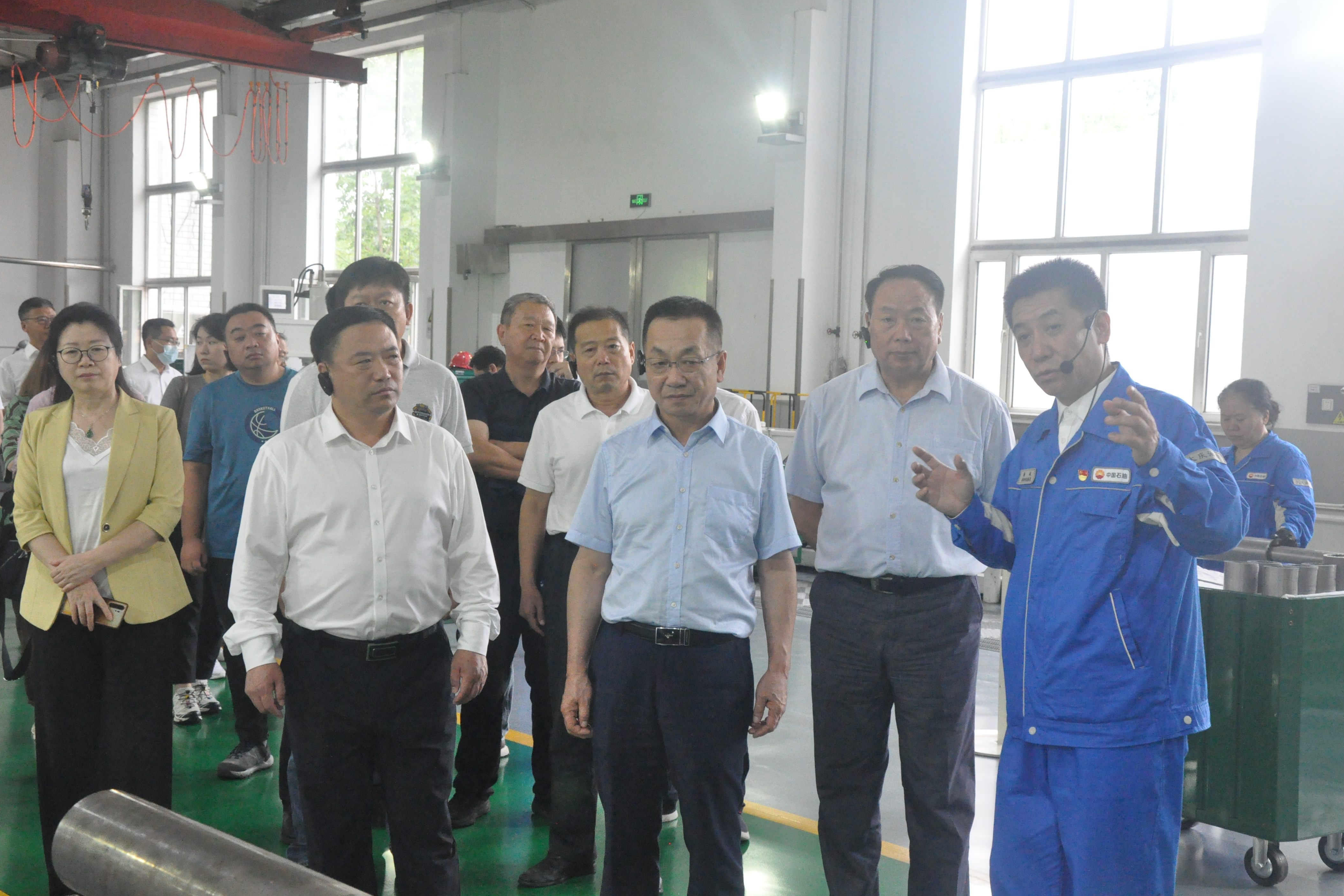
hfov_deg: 38.2
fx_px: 1941
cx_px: 667
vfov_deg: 26.0
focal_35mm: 52
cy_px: 451
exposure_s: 1/100
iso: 3200
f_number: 10
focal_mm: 34
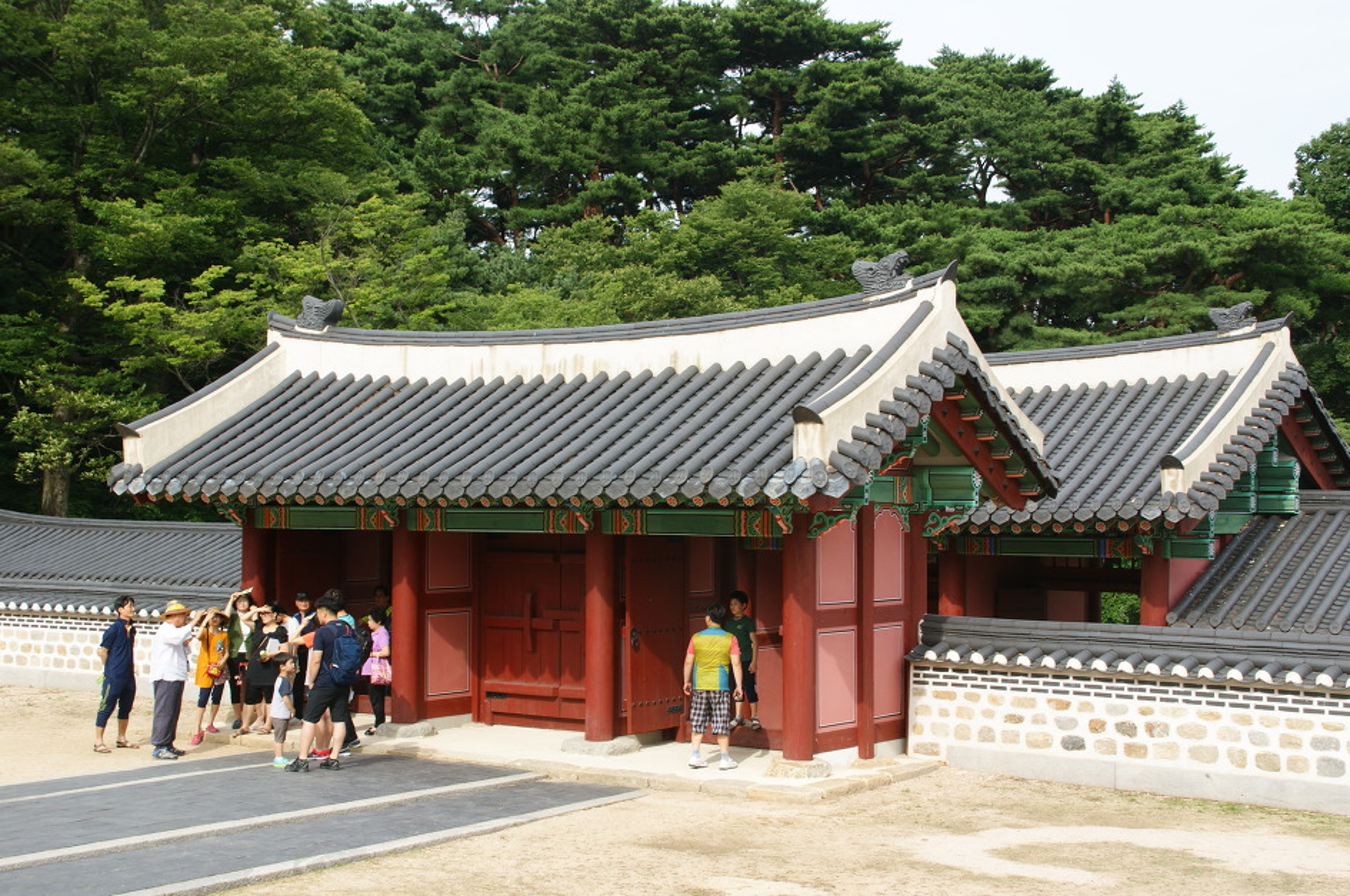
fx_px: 1967
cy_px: 448
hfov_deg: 37.9
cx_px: 675
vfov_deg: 25.7
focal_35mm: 52
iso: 100
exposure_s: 1/80
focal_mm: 35
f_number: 10
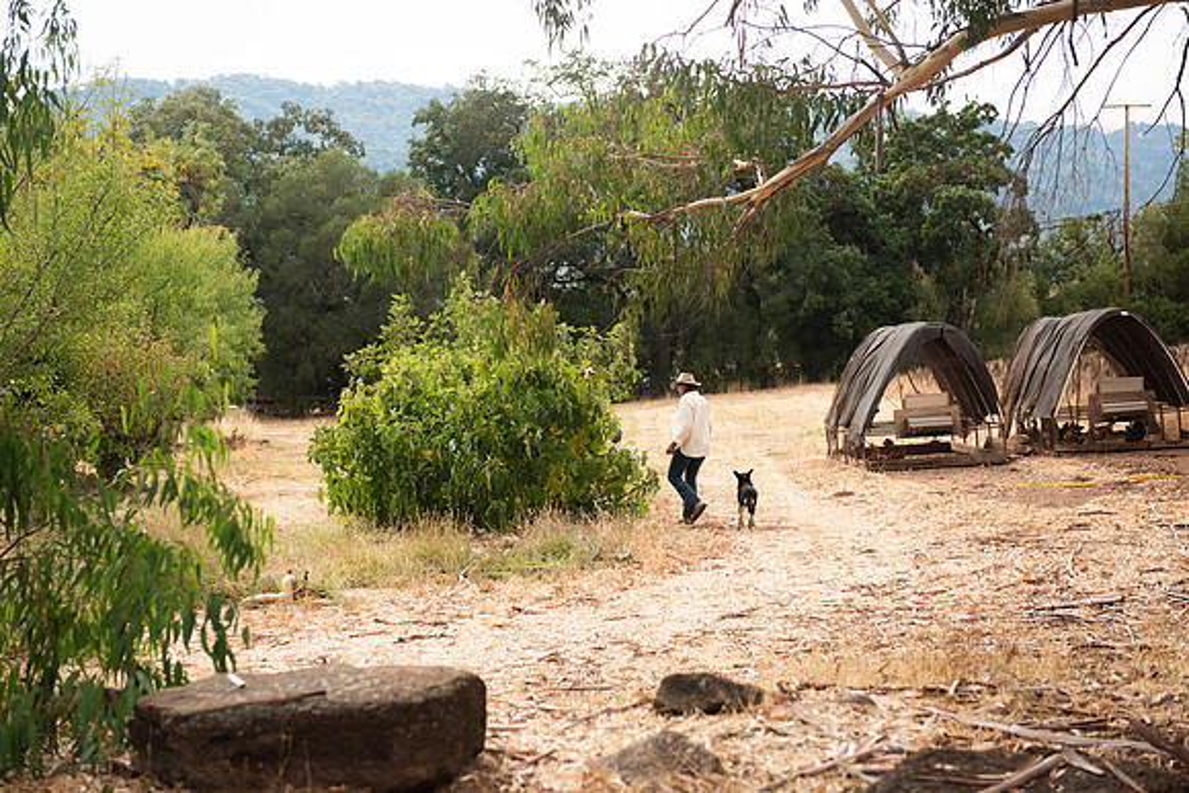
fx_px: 2312
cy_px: 396
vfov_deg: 19.5
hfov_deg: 28.8
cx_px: 594
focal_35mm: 70
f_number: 4
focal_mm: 70
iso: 500
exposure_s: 1/2500
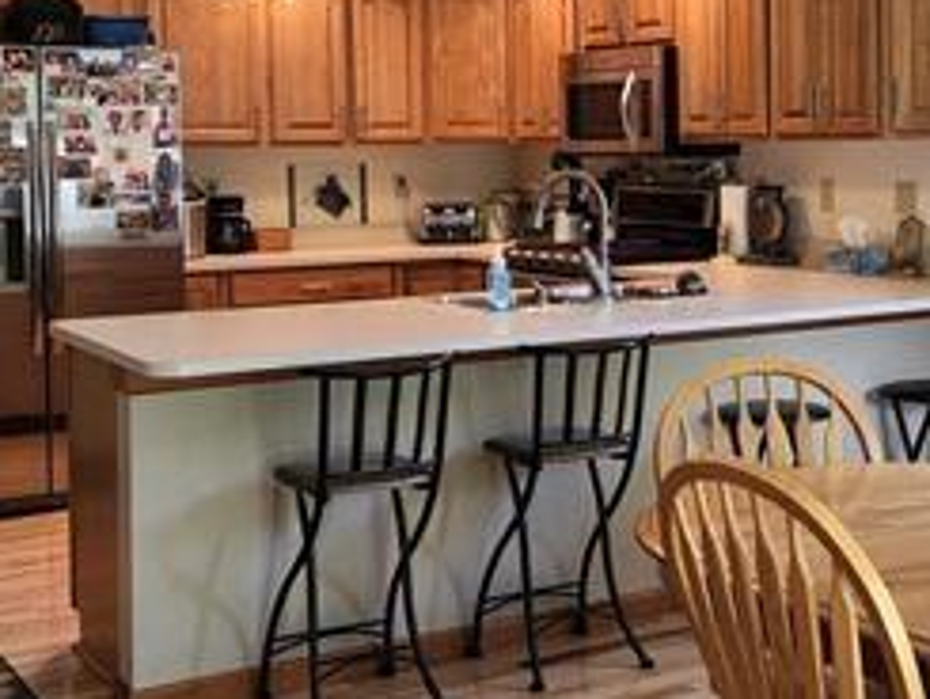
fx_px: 1613
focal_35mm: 60
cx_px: 721
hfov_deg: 31.5
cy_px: 228
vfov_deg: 24.3
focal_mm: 5.4
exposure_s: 1/120
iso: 160
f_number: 1.8
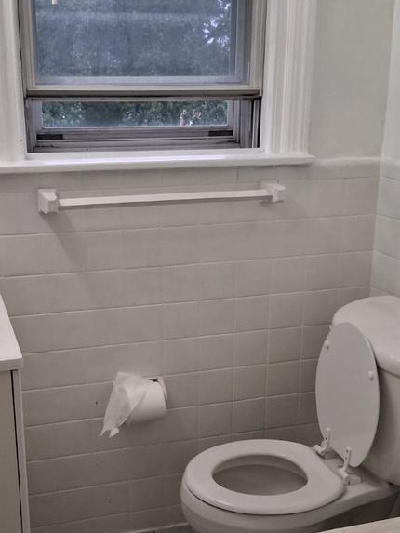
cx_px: 168
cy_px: 330
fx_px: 755
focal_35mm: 49
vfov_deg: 38.7
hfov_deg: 29.6
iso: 250
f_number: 1.8
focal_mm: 3.98
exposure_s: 1/120
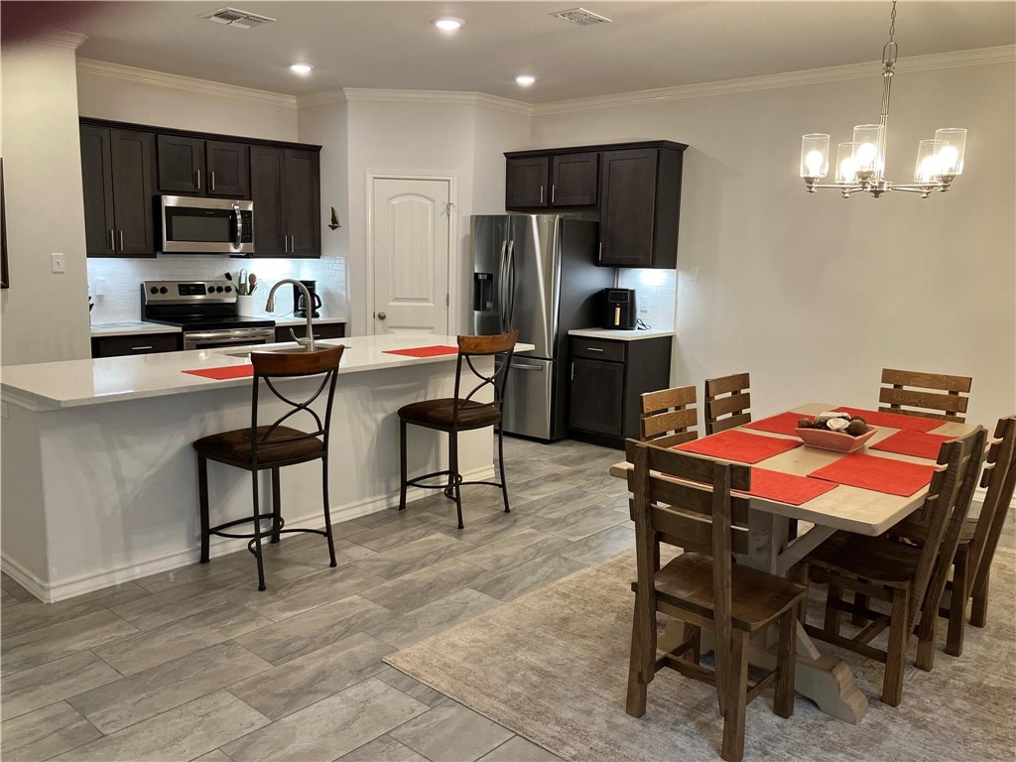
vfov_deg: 49.7
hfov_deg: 63.4
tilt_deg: -8.1
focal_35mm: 28
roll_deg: -1.3
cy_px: 381
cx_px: 508
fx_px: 822
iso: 160
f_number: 1.8
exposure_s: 1/60
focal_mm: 3.99
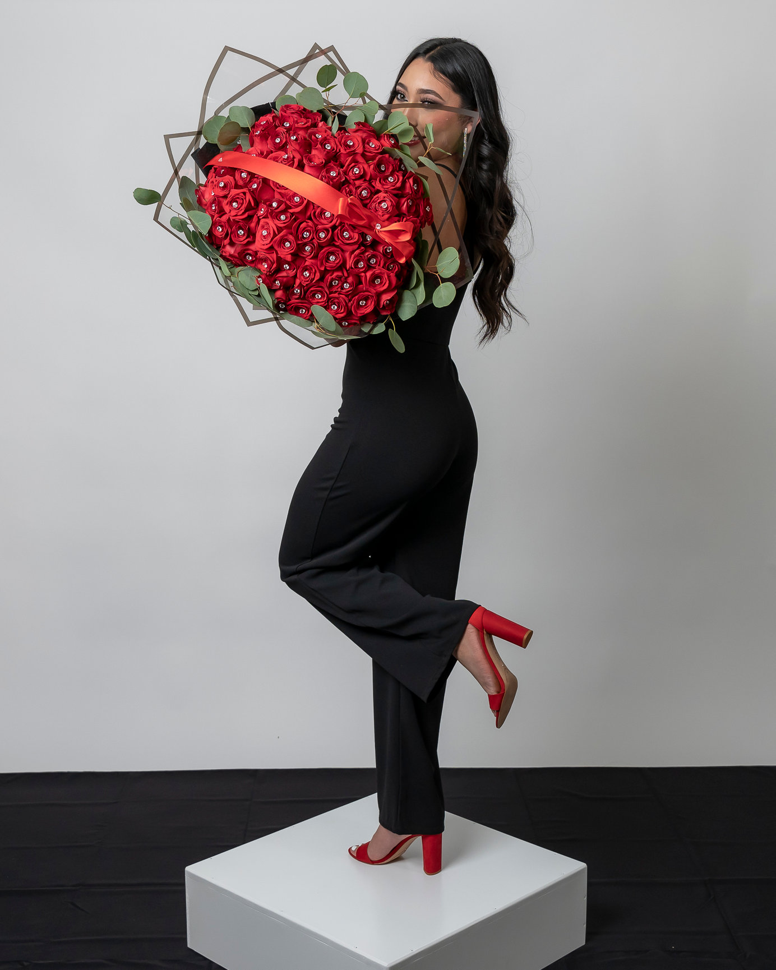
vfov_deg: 39.0
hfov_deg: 31.6
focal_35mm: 48
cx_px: 404
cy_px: 487
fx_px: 1369
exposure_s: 1/200
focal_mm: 26.9
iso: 400
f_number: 4
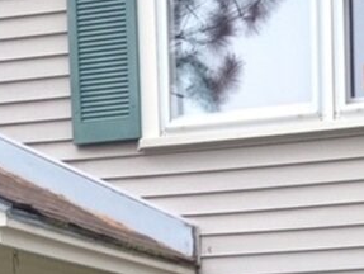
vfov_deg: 9.6
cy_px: 492
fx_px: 1548
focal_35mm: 147
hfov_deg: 13.4
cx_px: 197
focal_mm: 4.13
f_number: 2.4
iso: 50
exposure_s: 1/167
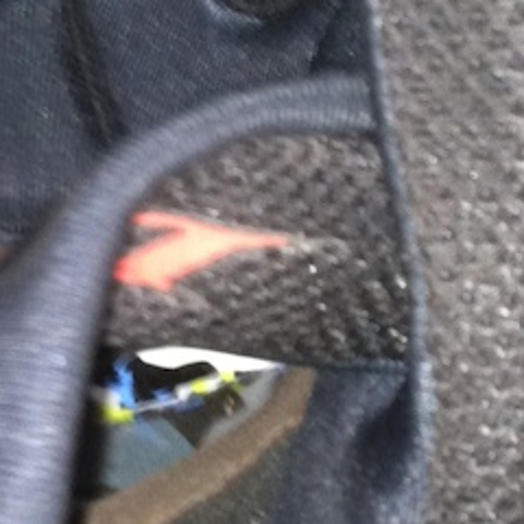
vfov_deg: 13.2
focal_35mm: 132
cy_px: 194
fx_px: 2261
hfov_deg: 13.1
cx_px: 23
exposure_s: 1/15
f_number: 2.8
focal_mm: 3.85
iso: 200
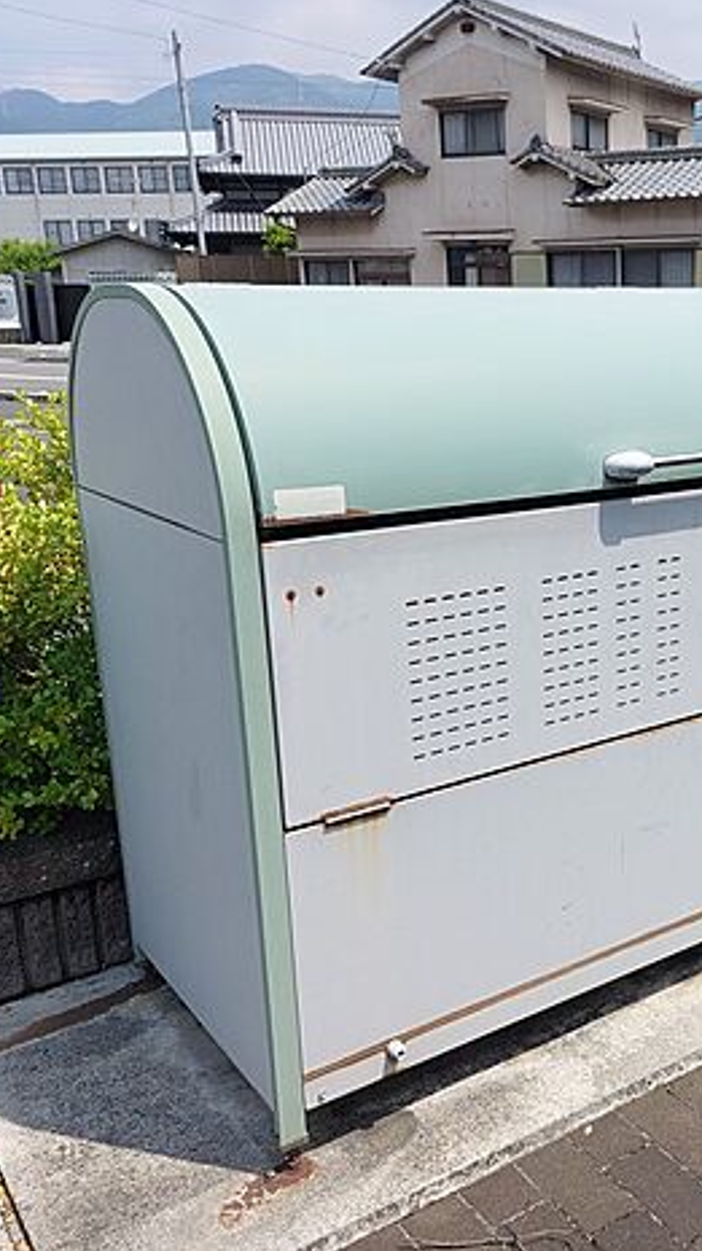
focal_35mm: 36
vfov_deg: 55.3
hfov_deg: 31.5
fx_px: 1193
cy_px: 638
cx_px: 605
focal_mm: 5.23
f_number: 1.8
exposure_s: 1/1138
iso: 25
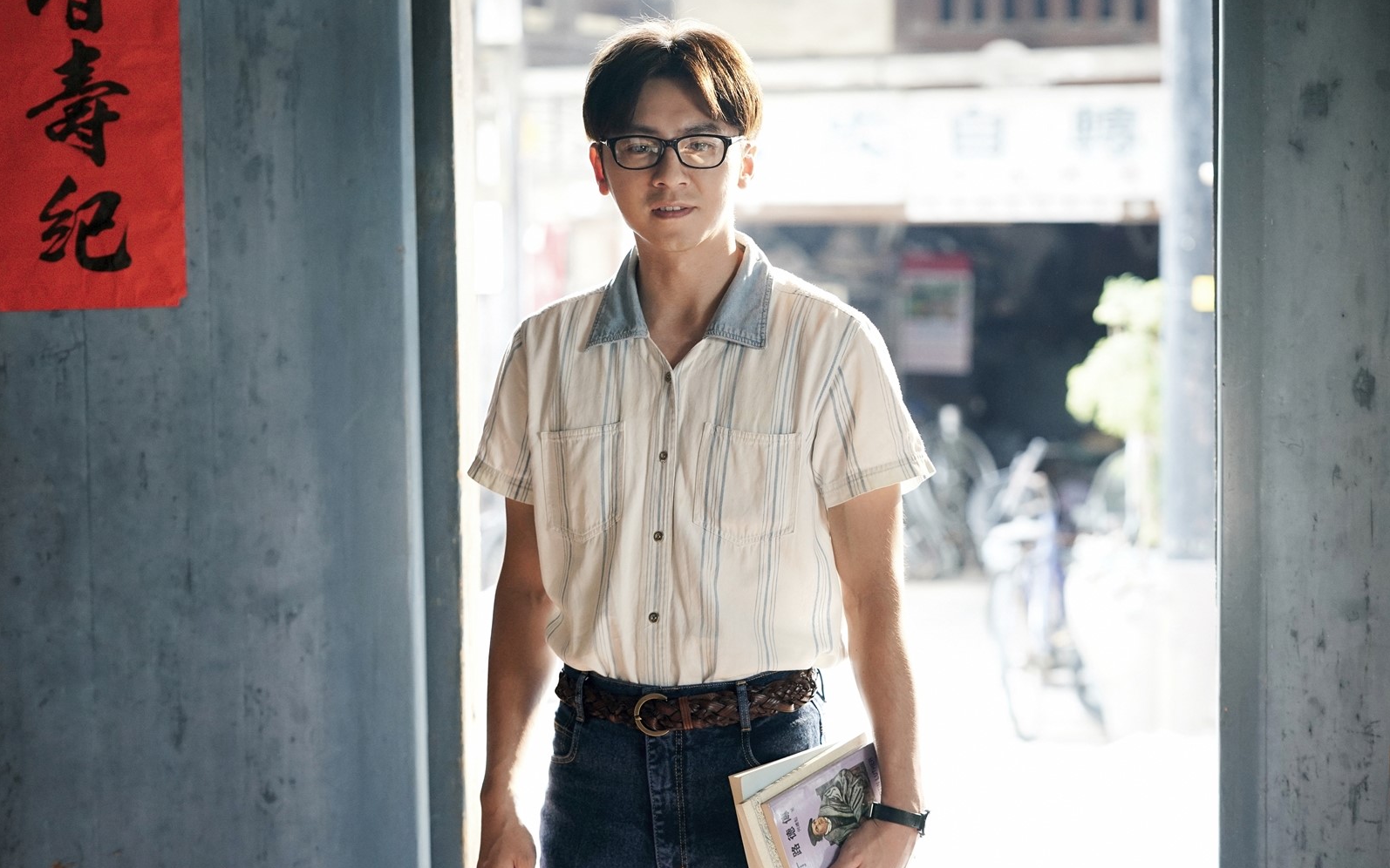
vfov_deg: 14.8
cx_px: 694
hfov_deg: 23.6
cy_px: 456
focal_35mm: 88
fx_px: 3333
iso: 1000
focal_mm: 86
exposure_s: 1/125
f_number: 3.5
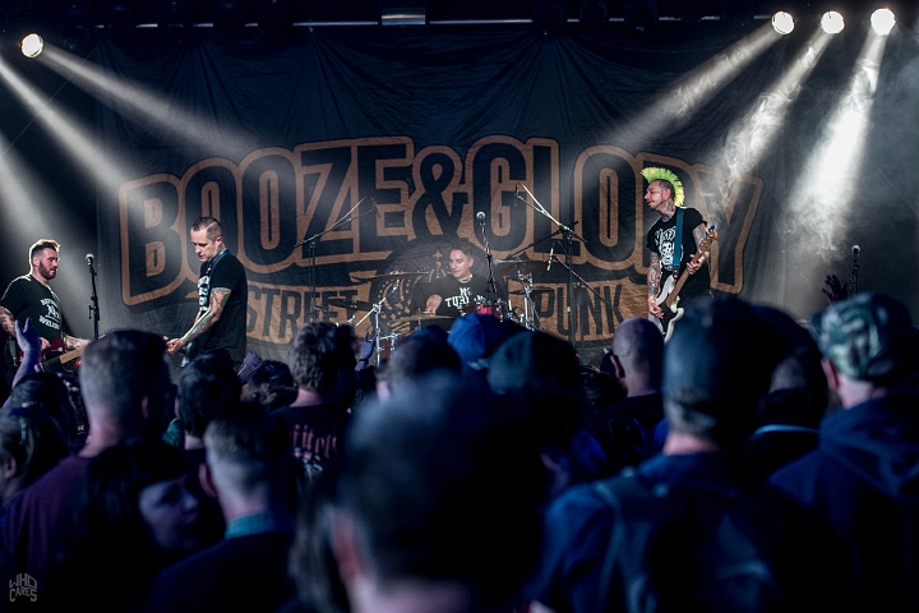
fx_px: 2680
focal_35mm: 105
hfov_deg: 19.5
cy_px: 306
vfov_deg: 13.0
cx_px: 460
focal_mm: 70
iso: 1250
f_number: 2.8
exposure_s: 1/100
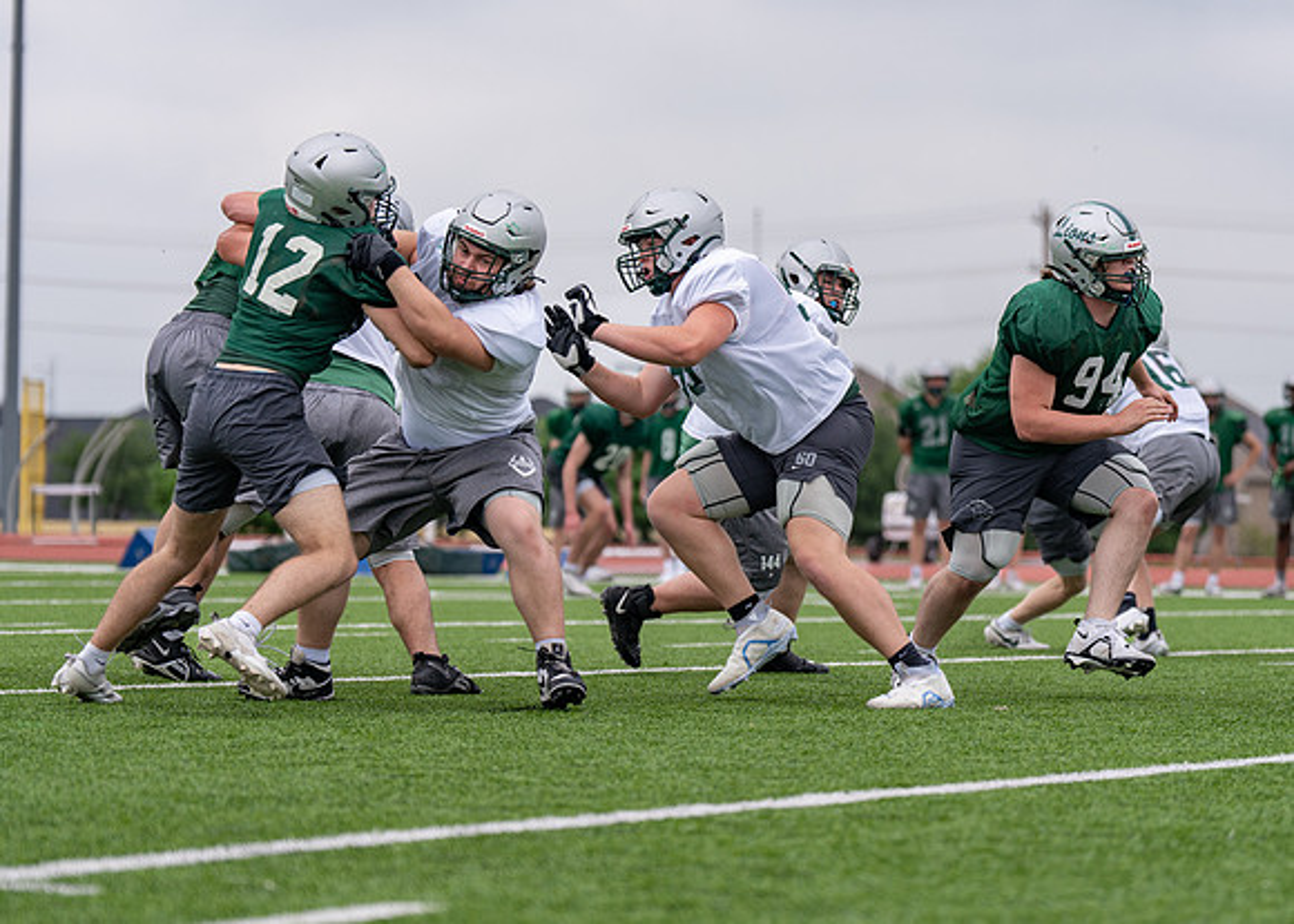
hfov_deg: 14.0
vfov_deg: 10.0
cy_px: 511
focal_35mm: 143
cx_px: 693
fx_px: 5271
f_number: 2.8
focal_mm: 117
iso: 160
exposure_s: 1/2500
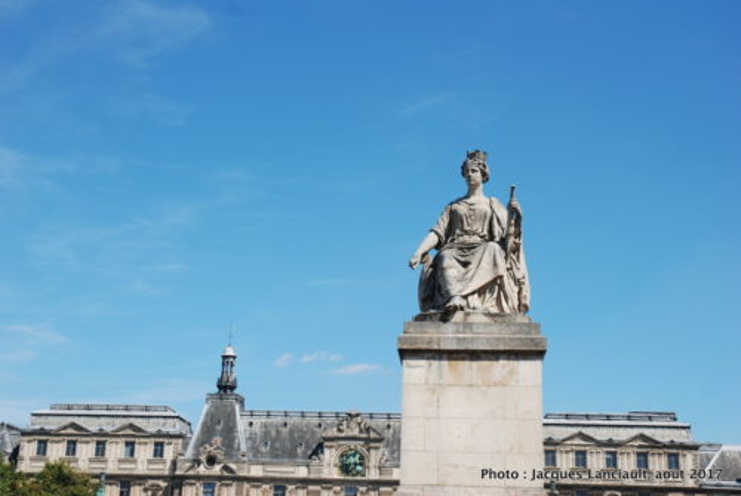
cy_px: 248
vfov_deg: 25.8
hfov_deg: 37.8
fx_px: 1082
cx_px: 370
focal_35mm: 52
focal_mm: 35
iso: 100
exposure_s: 1/250
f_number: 8
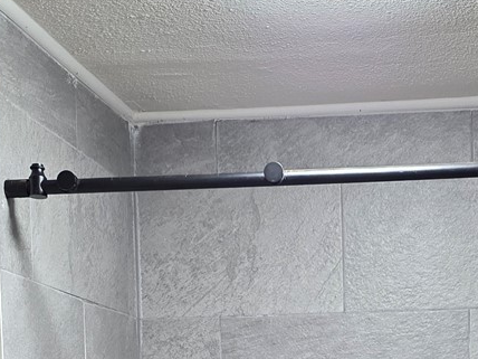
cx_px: 345
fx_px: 1188
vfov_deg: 15.4
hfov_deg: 22.6
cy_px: 584
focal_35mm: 86
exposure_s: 1/120
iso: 250
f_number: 1.7
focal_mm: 6.25
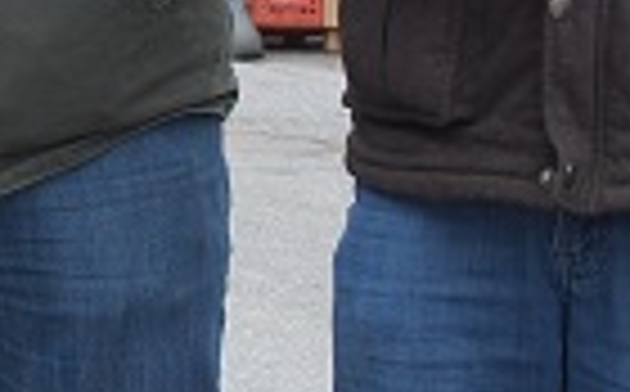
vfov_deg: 6.5
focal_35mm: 201
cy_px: -81
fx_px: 3446
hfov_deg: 10.3
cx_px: -101
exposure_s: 1/125
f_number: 5.6
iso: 200
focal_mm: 26
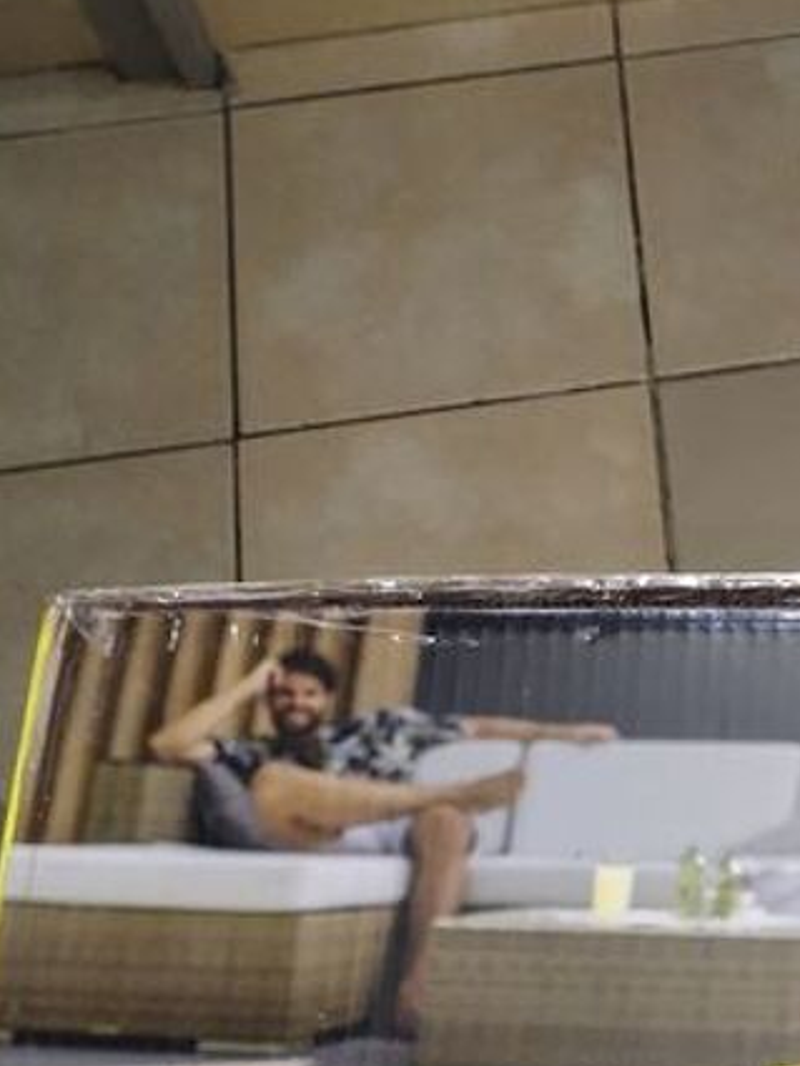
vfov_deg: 21.1
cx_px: 1171
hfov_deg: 15.1
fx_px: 2803
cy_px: 967
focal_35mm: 91
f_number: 1.8
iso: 906
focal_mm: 4.75
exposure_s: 1/33.3
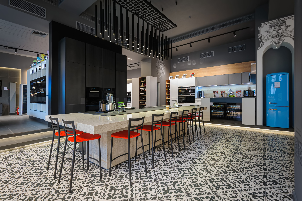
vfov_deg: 73.7
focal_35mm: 16
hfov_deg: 96.8
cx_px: 151
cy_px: 100
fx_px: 134
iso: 640
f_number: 8
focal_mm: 16
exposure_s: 1/8
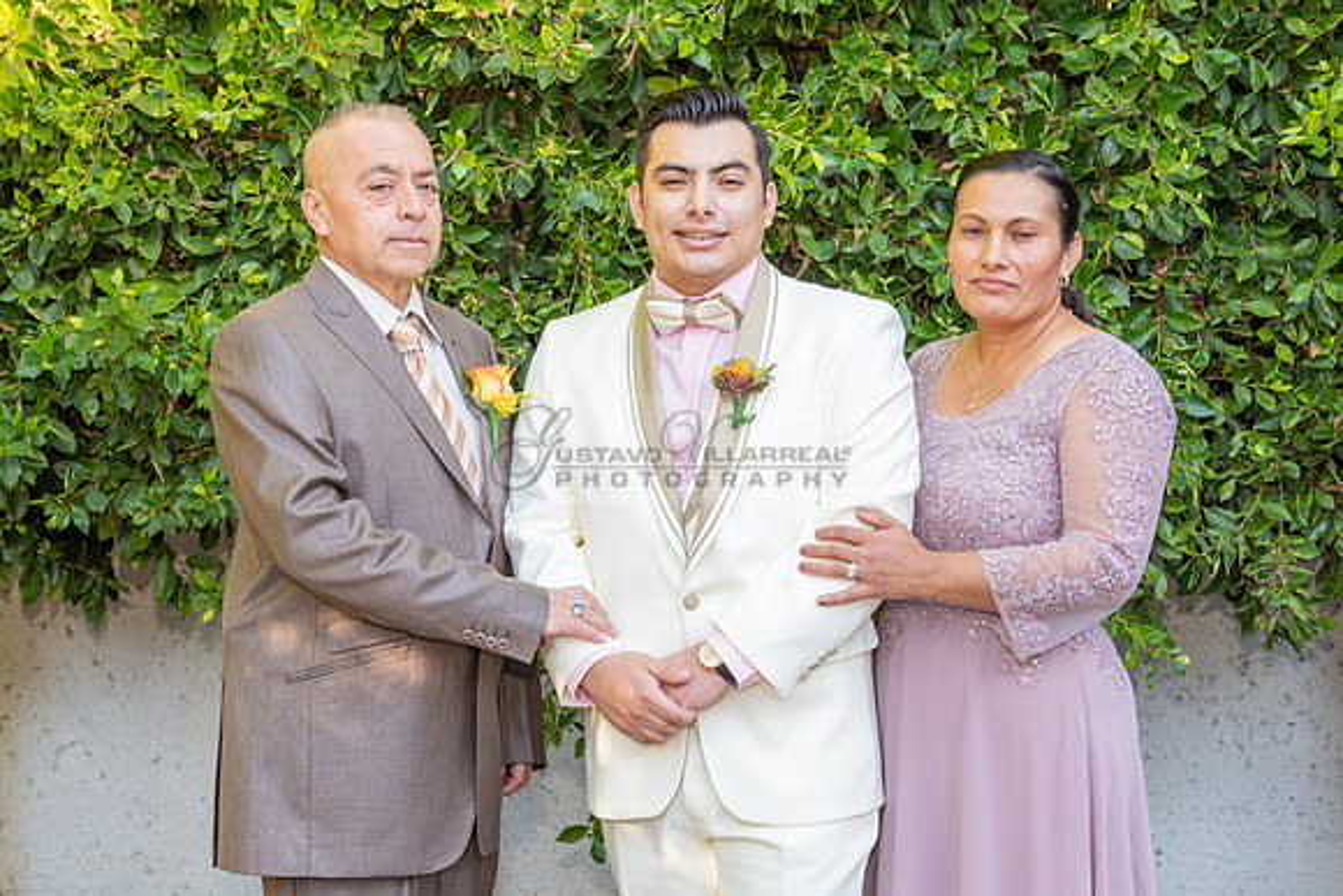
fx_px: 2216
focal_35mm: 59
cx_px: 672
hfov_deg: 33.7
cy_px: 512
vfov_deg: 22.8
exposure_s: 1/125
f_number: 5
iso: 320
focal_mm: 48
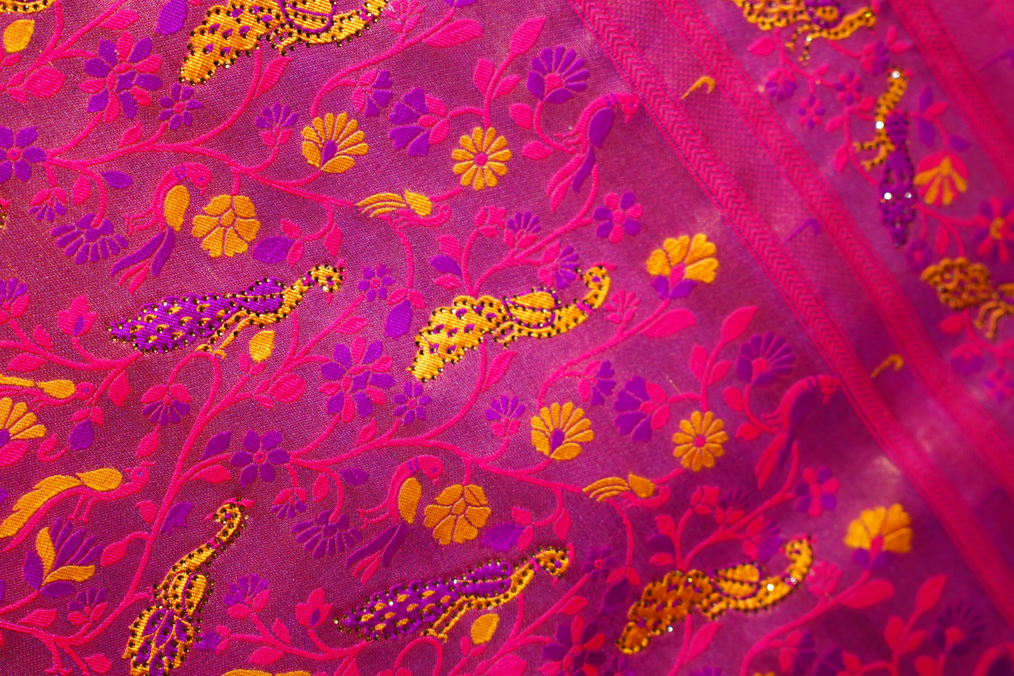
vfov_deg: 13.0
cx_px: 507
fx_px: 2957
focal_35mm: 105
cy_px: 338
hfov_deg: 19.5
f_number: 2.8
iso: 640
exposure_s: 1/200
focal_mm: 70
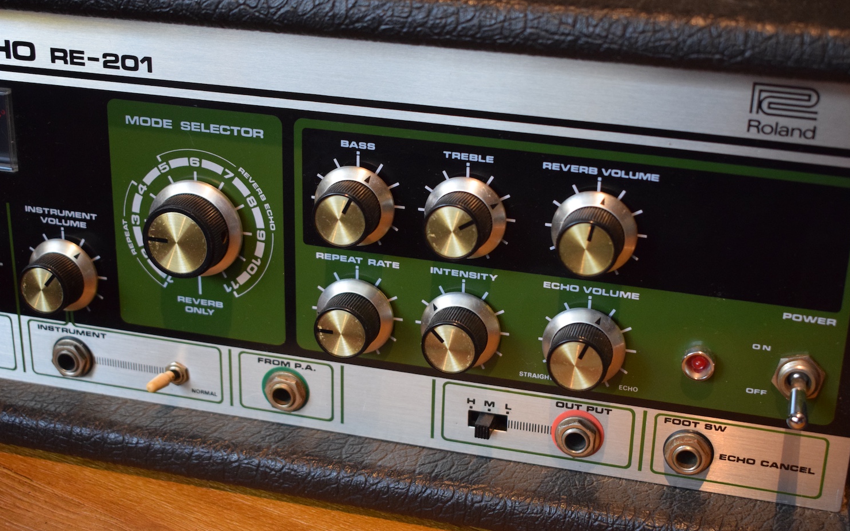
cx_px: 430
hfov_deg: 34.5
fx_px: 1367
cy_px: 268
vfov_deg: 22.0
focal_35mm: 59
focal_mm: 38
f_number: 4.8
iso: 2500
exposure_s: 1/60
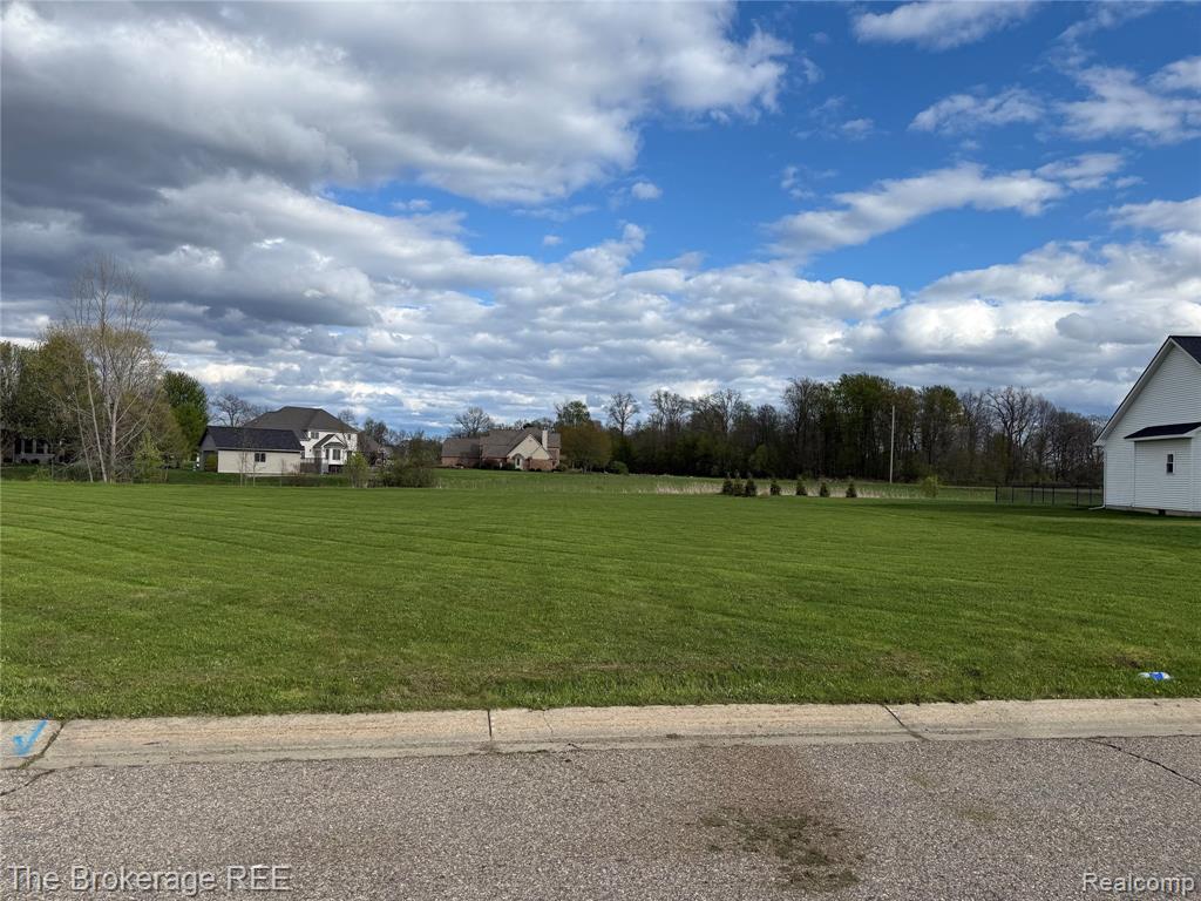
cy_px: 450
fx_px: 833
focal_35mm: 24
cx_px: 600
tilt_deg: +0.1
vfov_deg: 56.8
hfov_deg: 71.6
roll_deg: -1.9
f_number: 1.78
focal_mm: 6.76
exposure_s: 1/4975
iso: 80
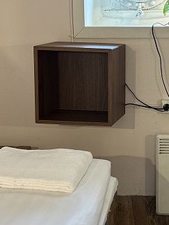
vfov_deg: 26.2
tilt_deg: -7.9
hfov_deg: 19.1
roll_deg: -1.3
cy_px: 79
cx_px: 188
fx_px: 482
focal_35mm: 74
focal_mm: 6.86
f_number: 1.78
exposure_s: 1/50
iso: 125
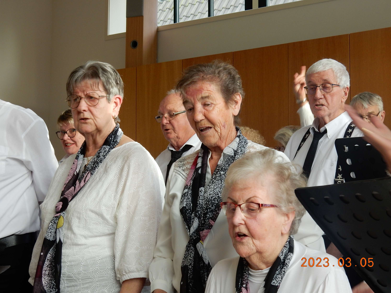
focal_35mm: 84
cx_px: 196
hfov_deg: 23.3
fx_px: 949
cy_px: 146
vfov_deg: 17.6
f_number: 5
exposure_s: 1/30
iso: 180
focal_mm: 14.9
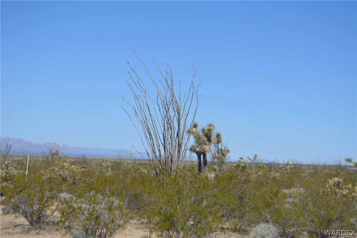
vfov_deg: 16.6
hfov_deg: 24.6
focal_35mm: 82
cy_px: 119
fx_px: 819
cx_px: 178
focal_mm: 55
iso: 400
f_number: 8
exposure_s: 1/2000
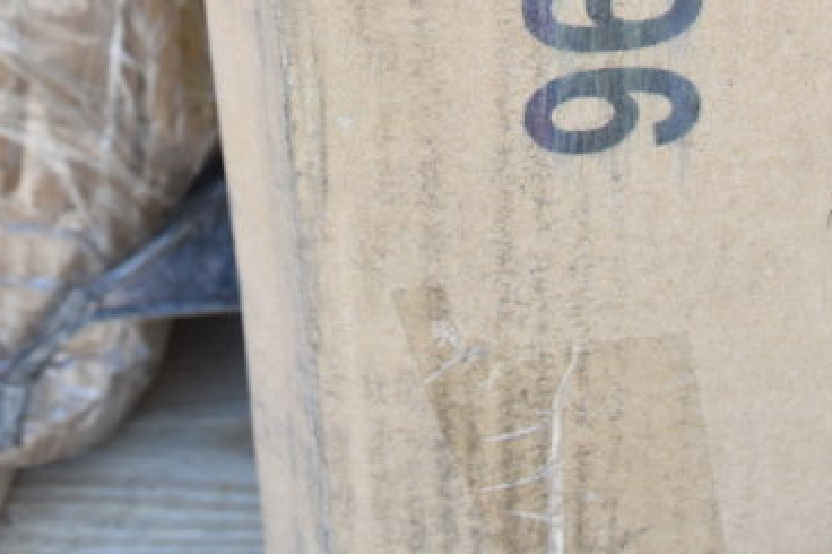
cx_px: 409
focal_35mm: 82
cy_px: -383
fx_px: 1894
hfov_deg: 24.8
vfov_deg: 14.9
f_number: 5
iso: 200
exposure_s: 1/100
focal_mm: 22
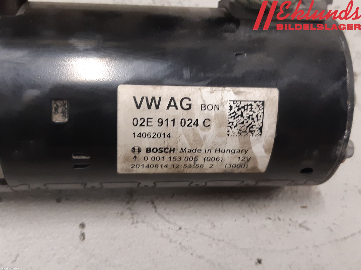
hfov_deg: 67.3
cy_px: 135
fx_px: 271
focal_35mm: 26
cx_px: 180
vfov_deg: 53.1
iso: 200
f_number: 1.7
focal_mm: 3.93
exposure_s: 1/50
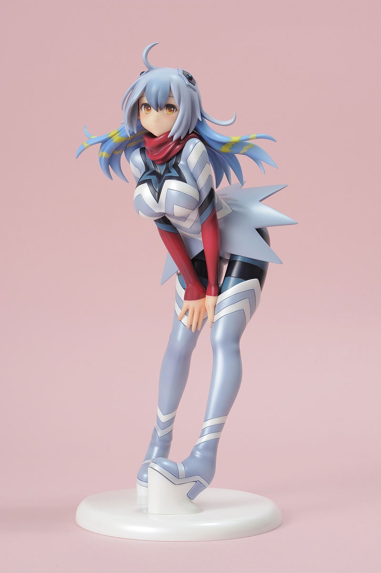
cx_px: 190
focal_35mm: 85
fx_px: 1351
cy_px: 286
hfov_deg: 16.1
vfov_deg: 23.9
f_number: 20
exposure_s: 1/160
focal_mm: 85
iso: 320
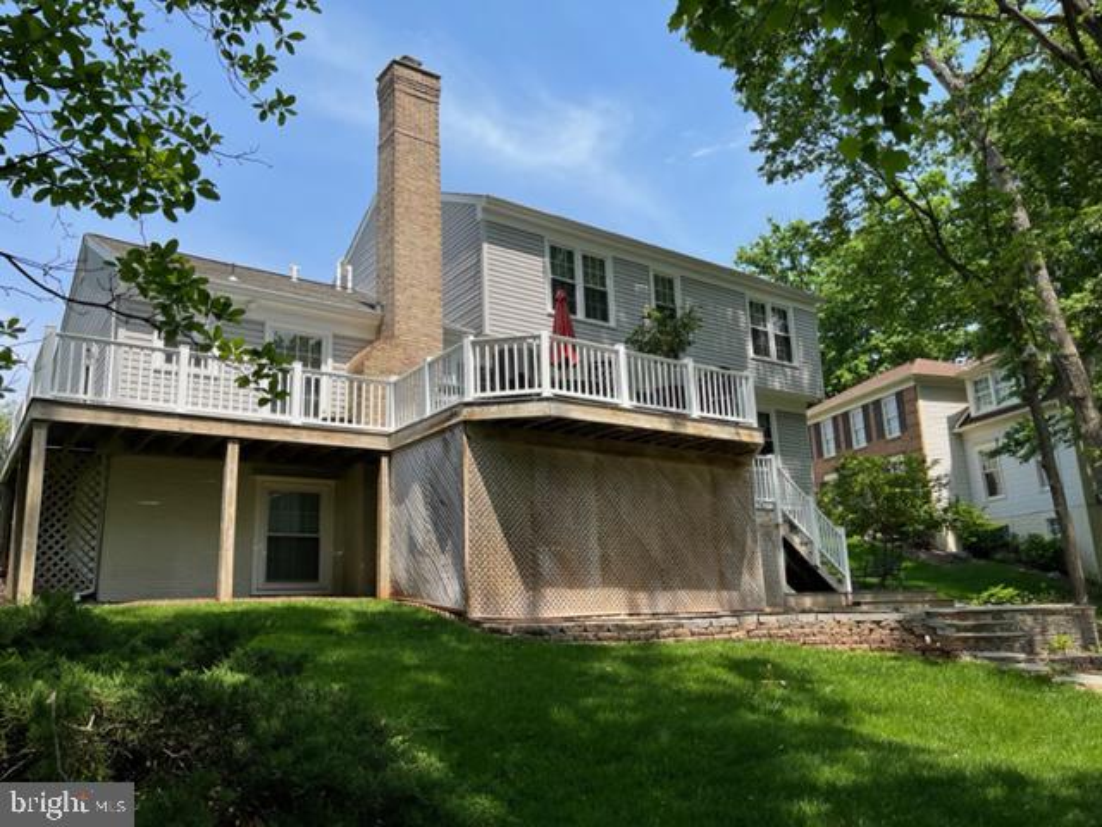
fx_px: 828
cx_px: 551
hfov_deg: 67.3
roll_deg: +2.9
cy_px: 414
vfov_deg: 53.1
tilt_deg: +14.0
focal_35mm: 26
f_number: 1.6
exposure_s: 1/2463
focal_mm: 5.1
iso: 50
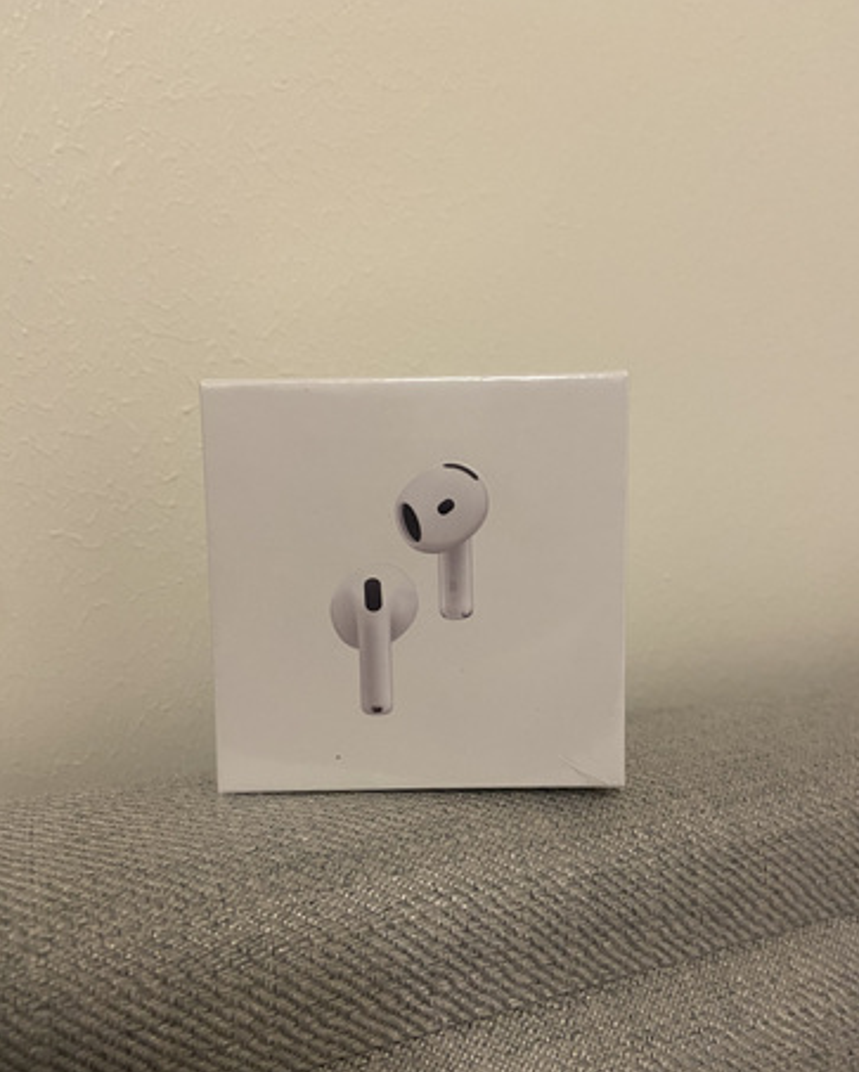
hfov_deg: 51.6
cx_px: 434
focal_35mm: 28
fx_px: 889
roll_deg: +0.1
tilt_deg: -7.0
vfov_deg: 62.0
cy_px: 589
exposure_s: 1/50
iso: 250
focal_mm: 4.25
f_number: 1.8
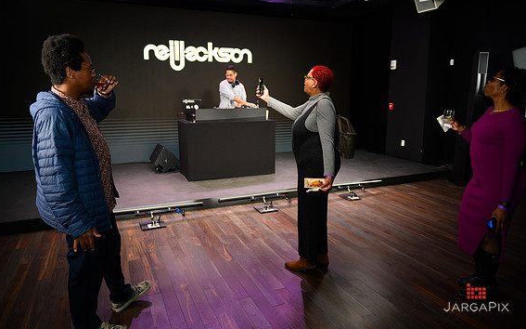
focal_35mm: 25
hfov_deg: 72.6
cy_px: 152
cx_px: 263
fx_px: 358
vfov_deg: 49.2
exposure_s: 1/200
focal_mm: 24
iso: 1250
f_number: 3.2
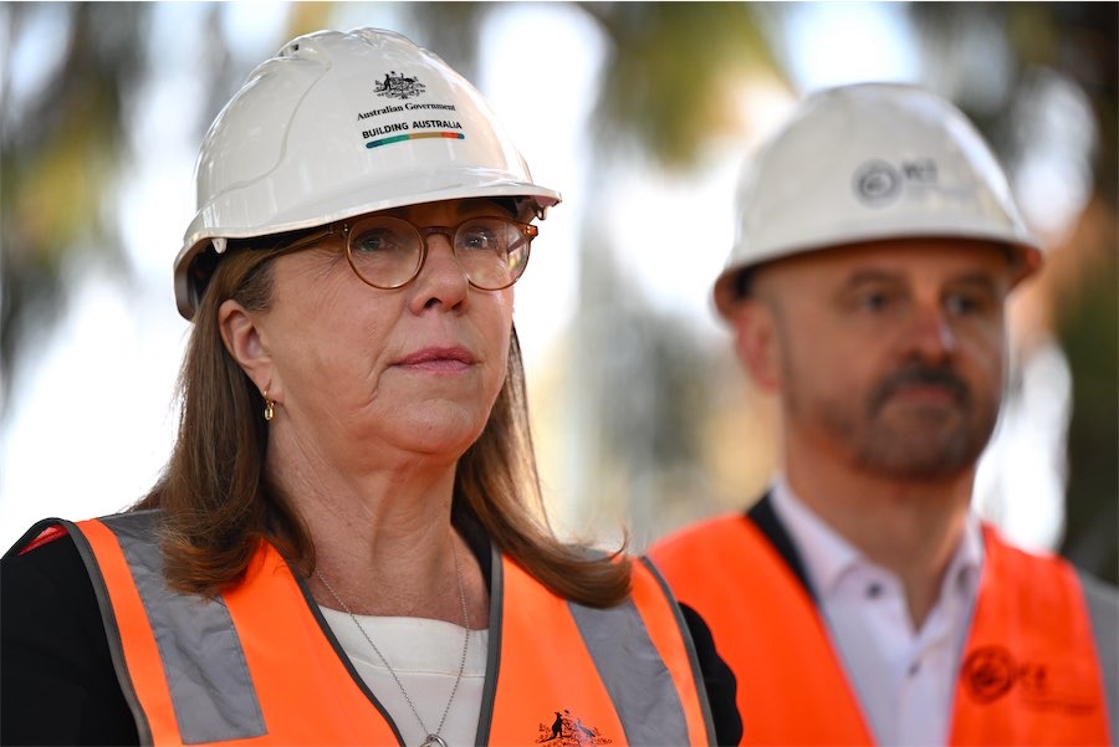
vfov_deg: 6.9
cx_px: 560
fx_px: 6219
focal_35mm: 200
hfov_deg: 10.3
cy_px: 374
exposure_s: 1/640
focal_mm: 200
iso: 500
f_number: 2.8
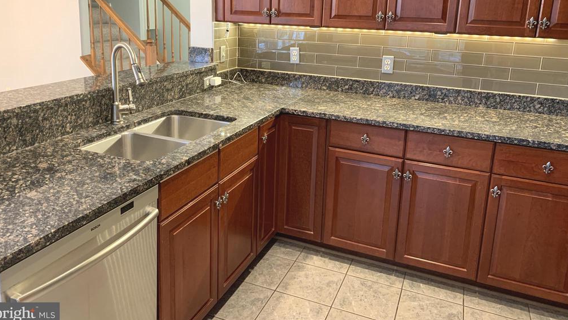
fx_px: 437
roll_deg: -1.3
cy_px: 107
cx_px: 279
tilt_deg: -13.7
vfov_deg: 39.7
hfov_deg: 66.1
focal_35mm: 29
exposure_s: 1/40
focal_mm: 4.25
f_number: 1.8
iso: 250
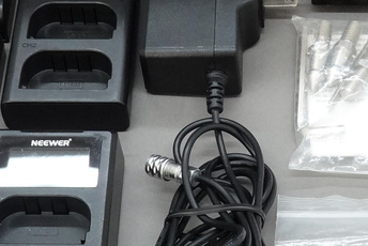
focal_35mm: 108
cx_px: 220
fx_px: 1105
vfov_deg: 12.7
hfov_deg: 18.9
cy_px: 75
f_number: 8
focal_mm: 11.52
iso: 1600
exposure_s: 1/40
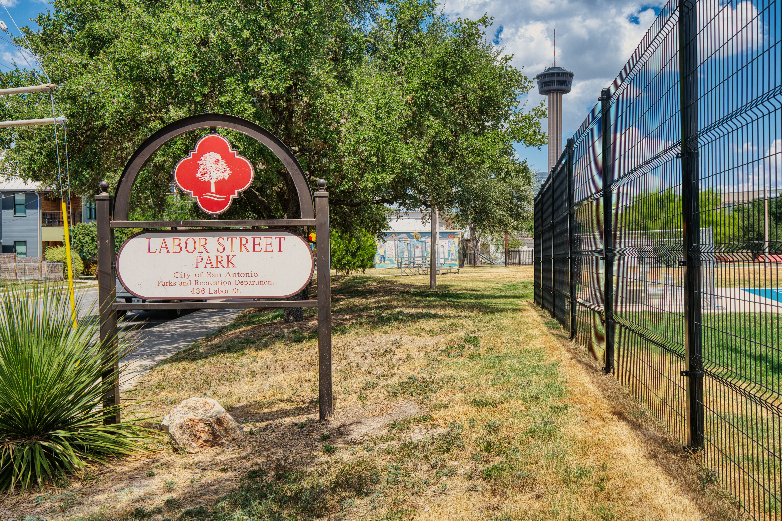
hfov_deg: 60.3
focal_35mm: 31
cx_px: 391
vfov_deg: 42.3
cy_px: 260
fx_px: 673
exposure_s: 1/250
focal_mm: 31
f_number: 7.1
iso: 100
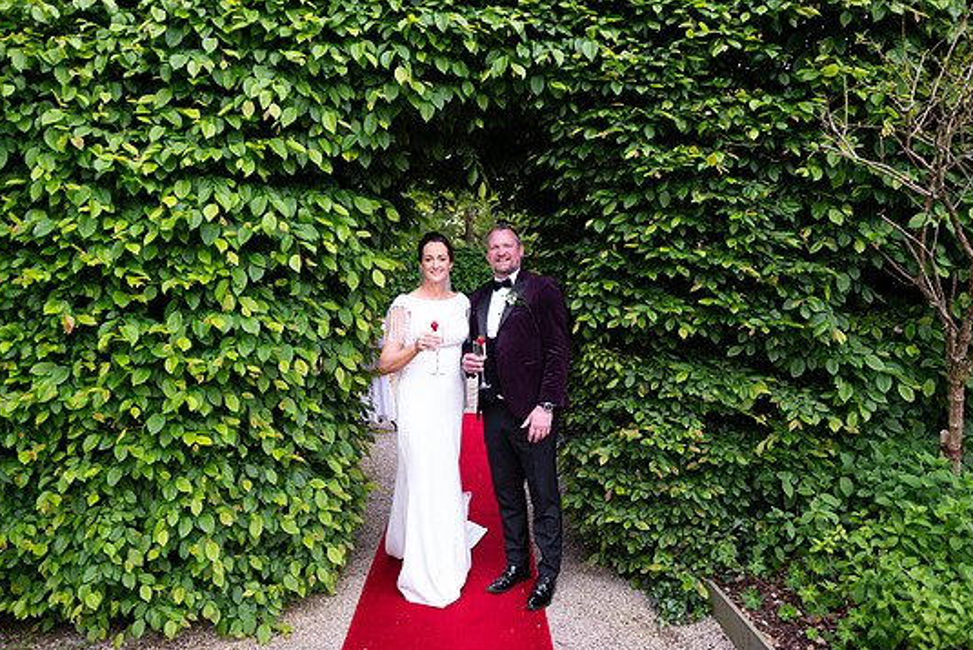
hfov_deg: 69.4
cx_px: 487
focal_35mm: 26
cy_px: 309
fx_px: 703
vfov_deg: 49.6
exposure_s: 1/160
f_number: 3.5
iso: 160
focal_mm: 24
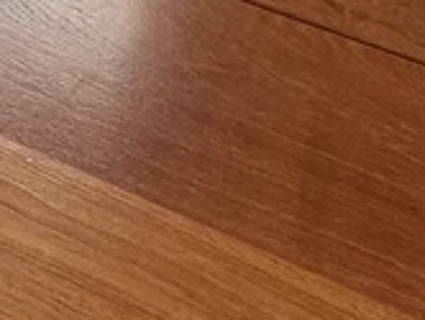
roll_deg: +0.0
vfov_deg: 10.2
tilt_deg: -13.9
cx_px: -212
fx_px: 1242
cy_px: -673
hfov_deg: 17.5
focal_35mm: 101
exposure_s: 1/99
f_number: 2.2
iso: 40
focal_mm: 2.22
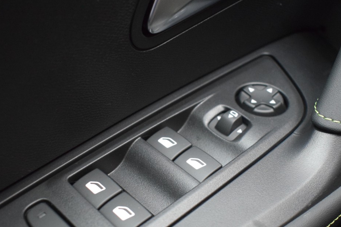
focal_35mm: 51
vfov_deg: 26.4
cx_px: 173
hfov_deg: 39.0
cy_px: 157
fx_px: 481
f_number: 3.8
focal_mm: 21
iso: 3200
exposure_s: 1/40
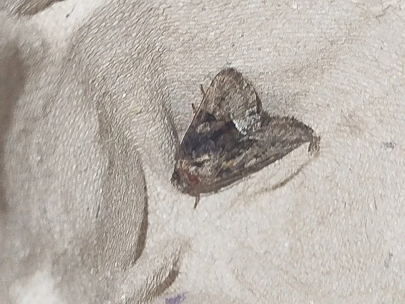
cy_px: 152
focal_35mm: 108
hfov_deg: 18.2
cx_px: 202
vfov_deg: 13.7
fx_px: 1264
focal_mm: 5.31
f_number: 1.7
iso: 125
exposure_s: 1/50
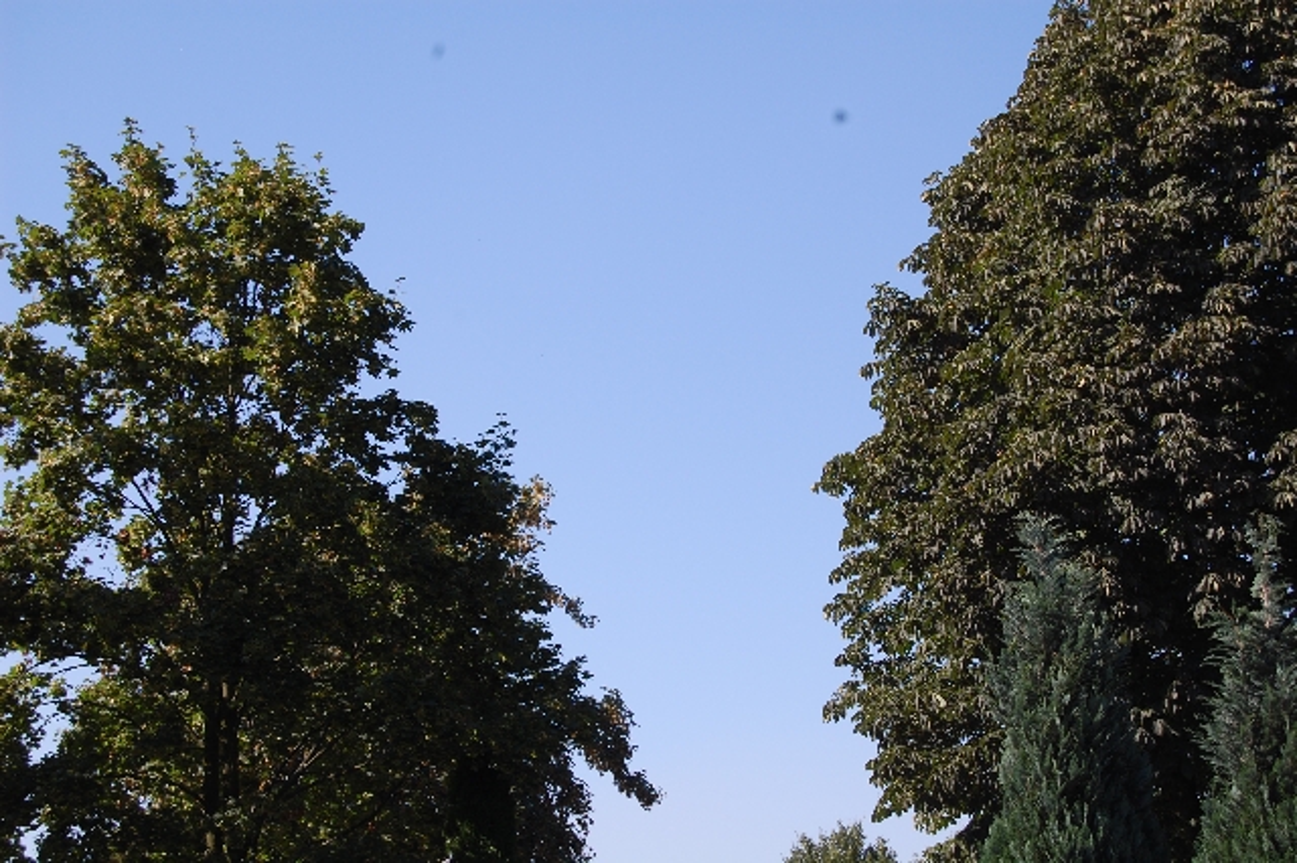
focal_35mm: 82
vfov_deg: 16.5
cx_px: 648
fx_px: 2971
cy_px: 432
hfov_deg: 24.6
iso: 200
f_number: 8
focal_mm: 55
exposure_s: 1/250
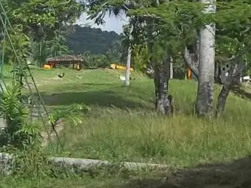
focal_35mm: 157
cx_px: 64
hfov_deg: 12.5
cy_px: 5
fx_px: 1138
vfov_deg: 9.4
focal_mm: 5.7
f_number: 8.8
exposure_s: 1/160
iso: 64
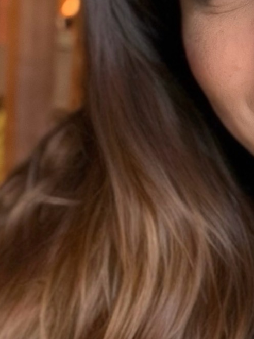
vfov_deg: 26.3
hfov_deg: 19.7
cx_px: 234
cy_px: 80
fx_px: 715
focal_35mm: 73
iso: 400
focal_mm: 2.71
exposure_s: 1/30
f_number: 2.2
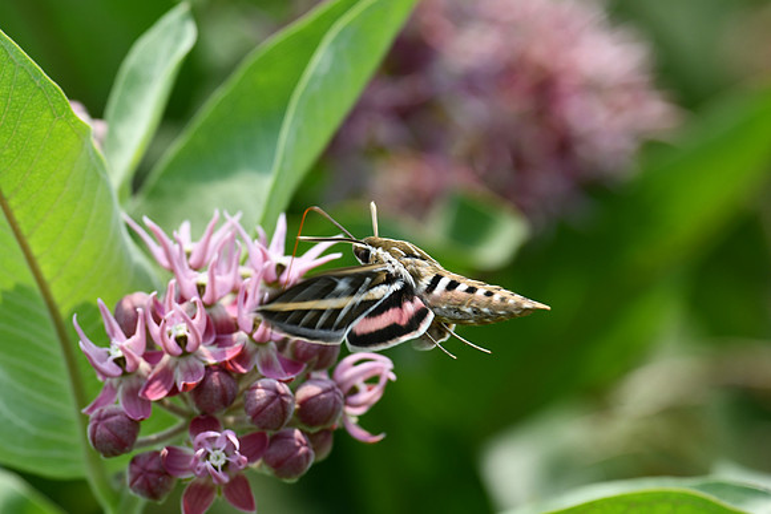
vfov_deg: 4.2
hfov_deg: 6.2
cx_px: 386
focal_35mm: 330
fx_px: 7069
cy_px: 257
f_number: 7.1
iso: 200
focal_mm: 220
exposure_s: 1/500
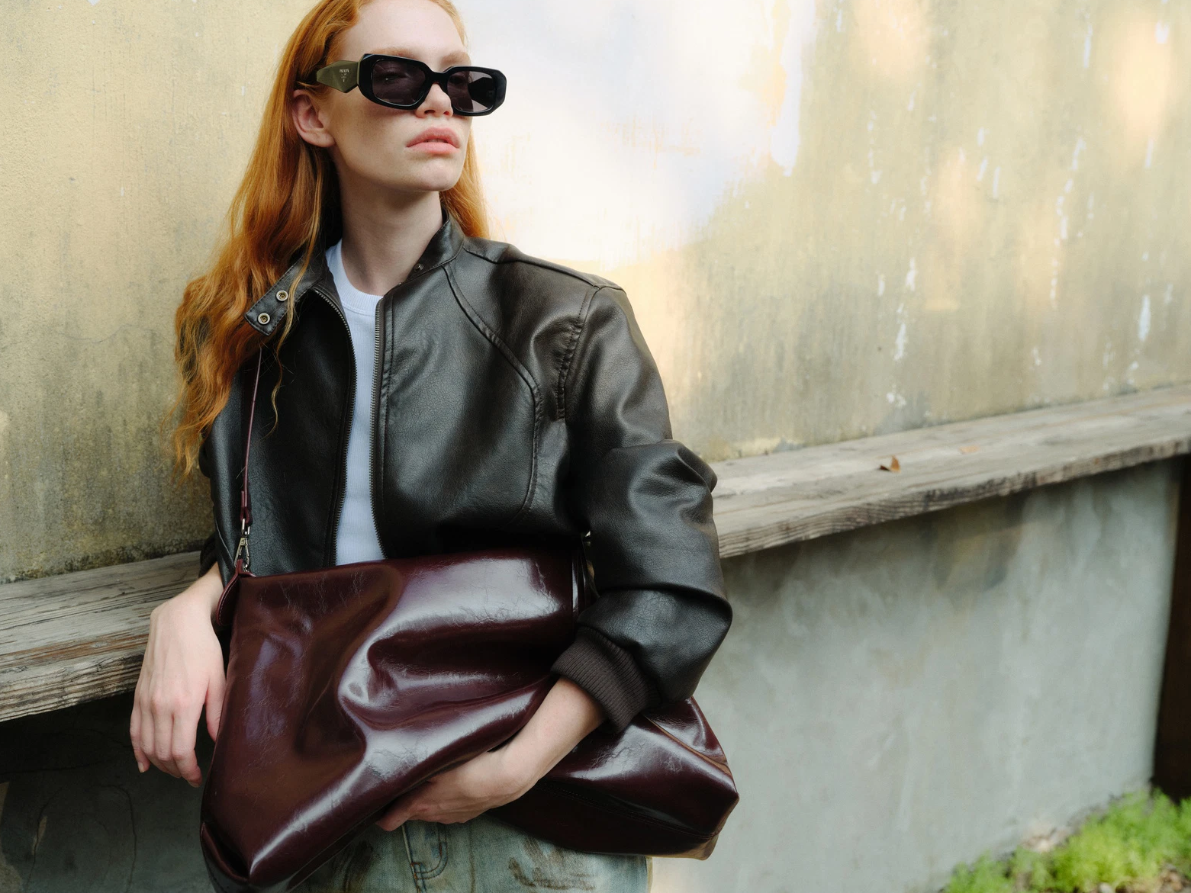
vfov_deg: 35.1
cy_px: 446
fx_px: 1411
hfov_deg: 45.8
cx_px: 584
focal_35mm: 41
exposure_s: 1/400
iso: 320
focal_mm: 50.8
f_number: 6.4
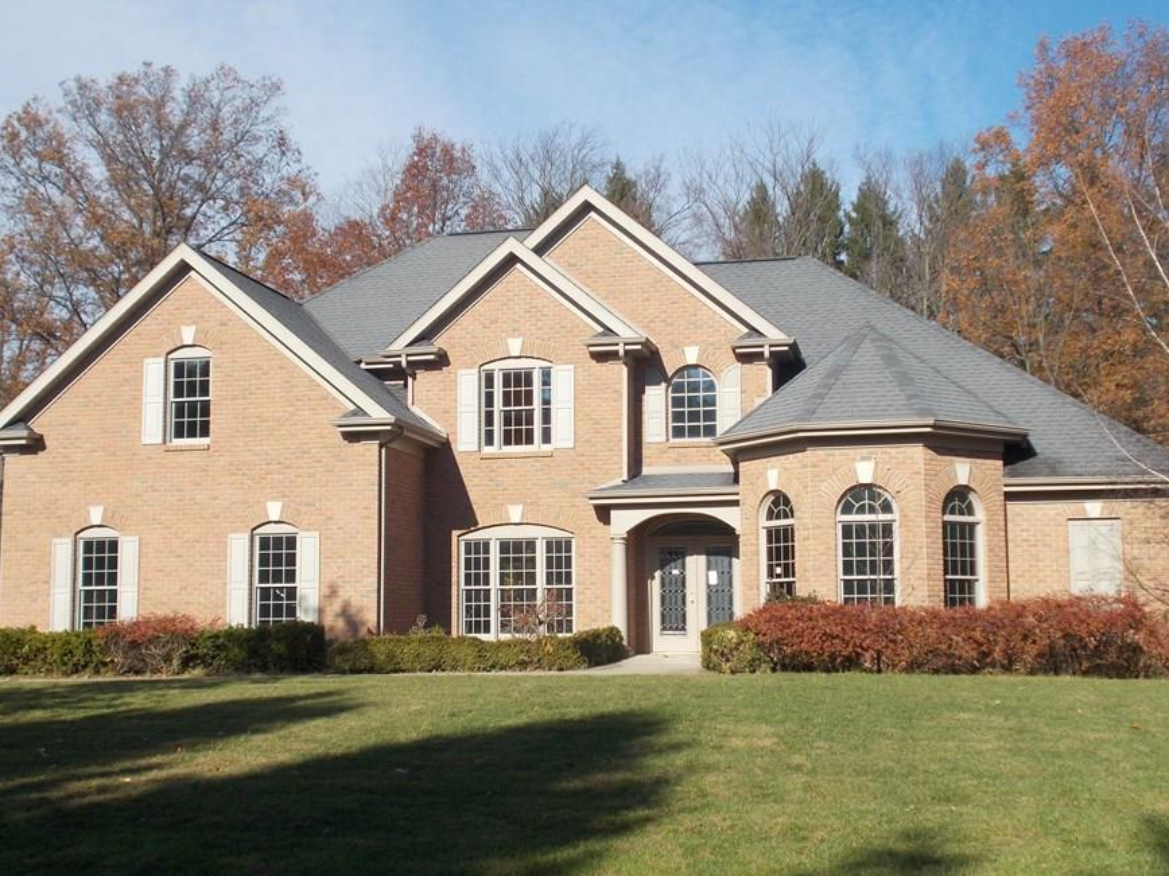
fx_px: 1553
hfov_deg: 41.2
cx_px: 593
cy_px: 471
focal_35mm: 46
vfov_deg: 31.5
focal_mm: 6.9
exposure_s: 1/100
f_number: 9.8
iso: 80
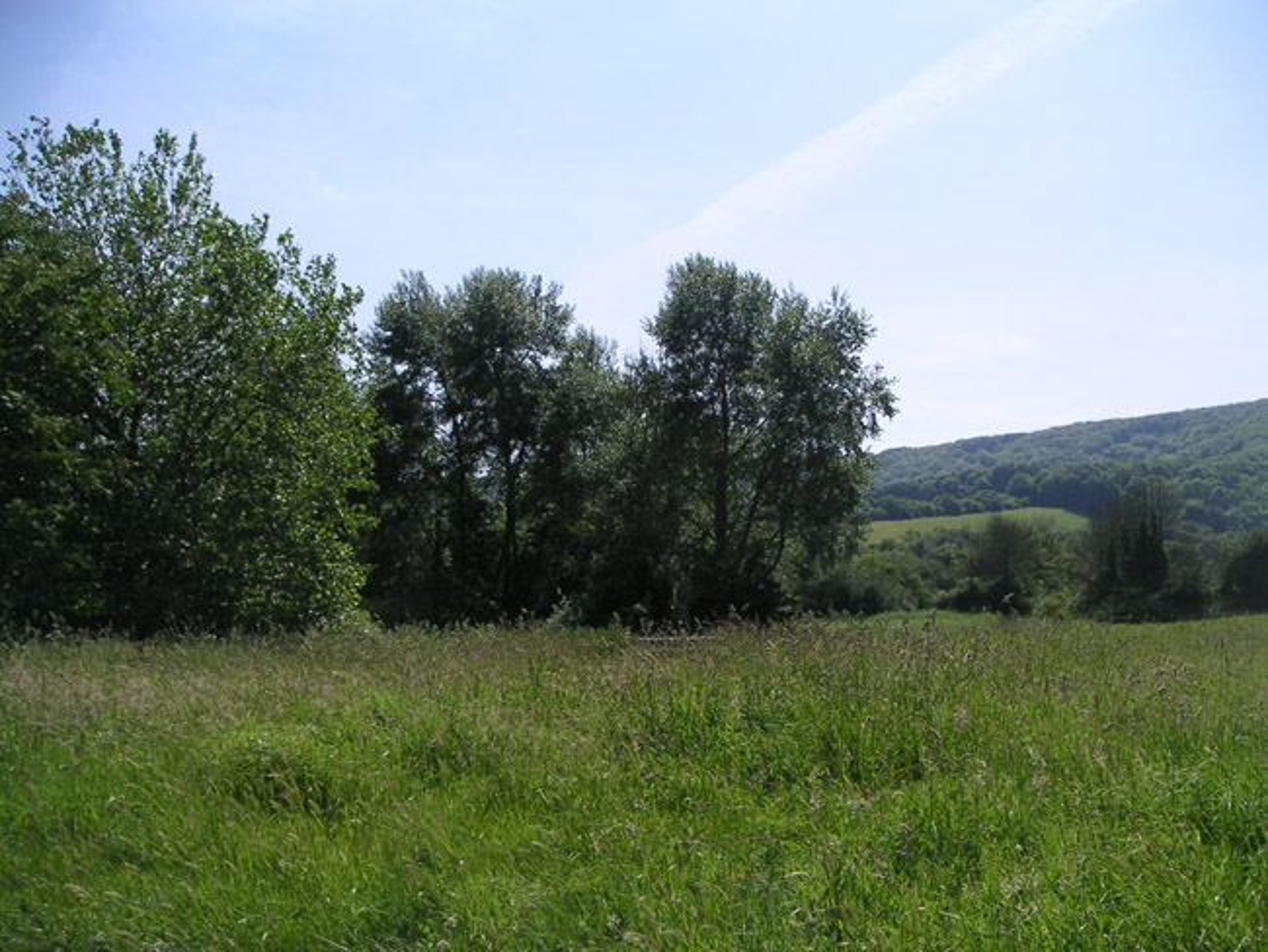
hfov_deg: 42.9
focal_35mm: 44
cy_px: 476
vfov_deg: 32.9
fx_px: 1612
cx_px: 634
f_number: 6.7
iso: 50
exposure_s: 1/250
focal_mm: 6.8
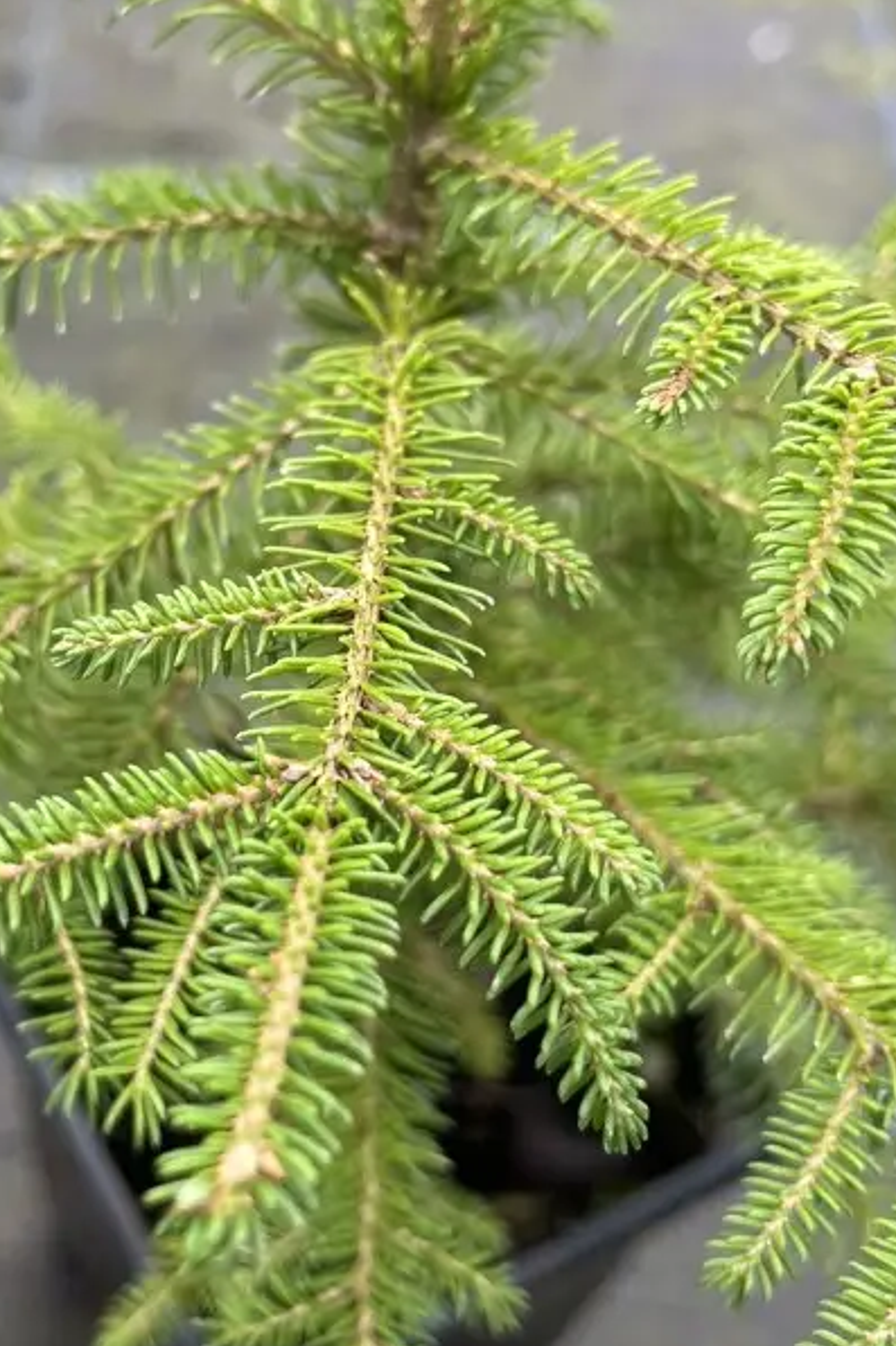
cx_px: 192
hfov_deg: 27.0
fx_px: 1830
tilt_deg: -53.7
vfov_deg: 40.3
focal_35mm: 49
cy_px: 693
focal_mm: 5.1
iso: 32
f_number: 1.6
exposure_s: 1/148
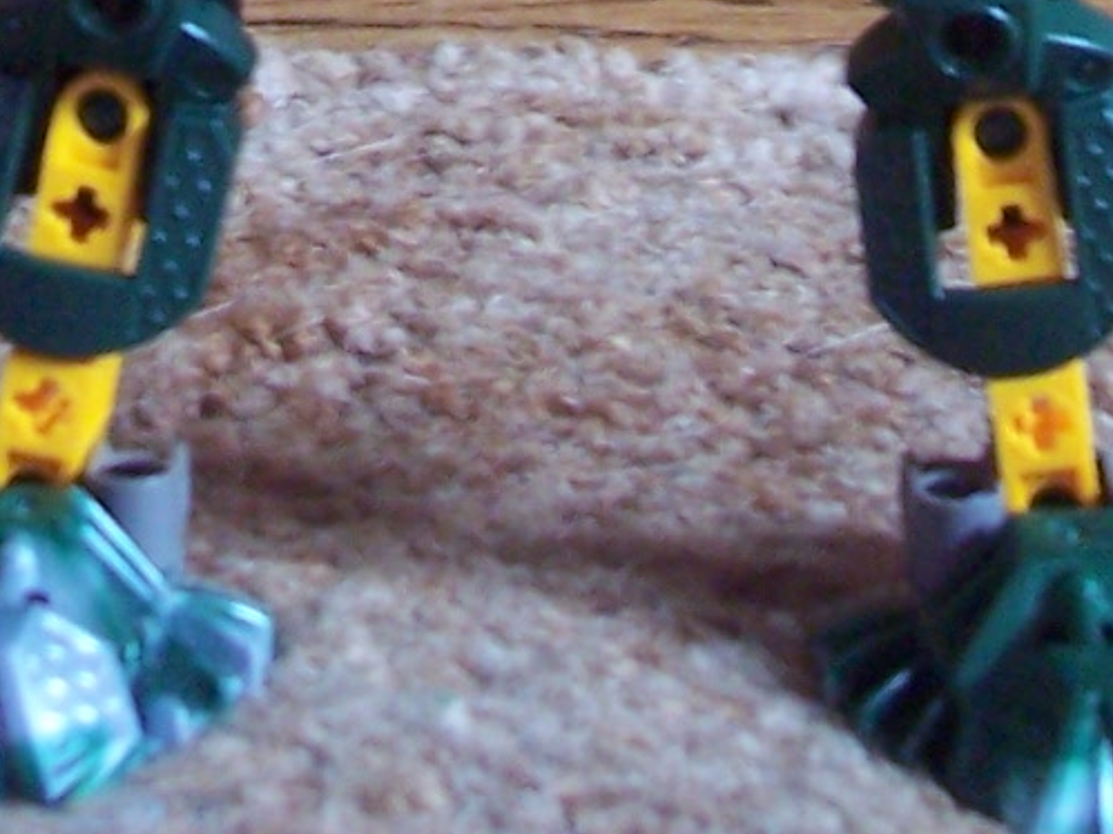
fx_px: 5786
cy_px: -1416
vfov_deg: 7.5
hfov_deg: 11.0
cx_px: 738
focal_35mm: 180
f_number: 3.4
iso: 200
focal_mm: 8
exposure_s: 1/15
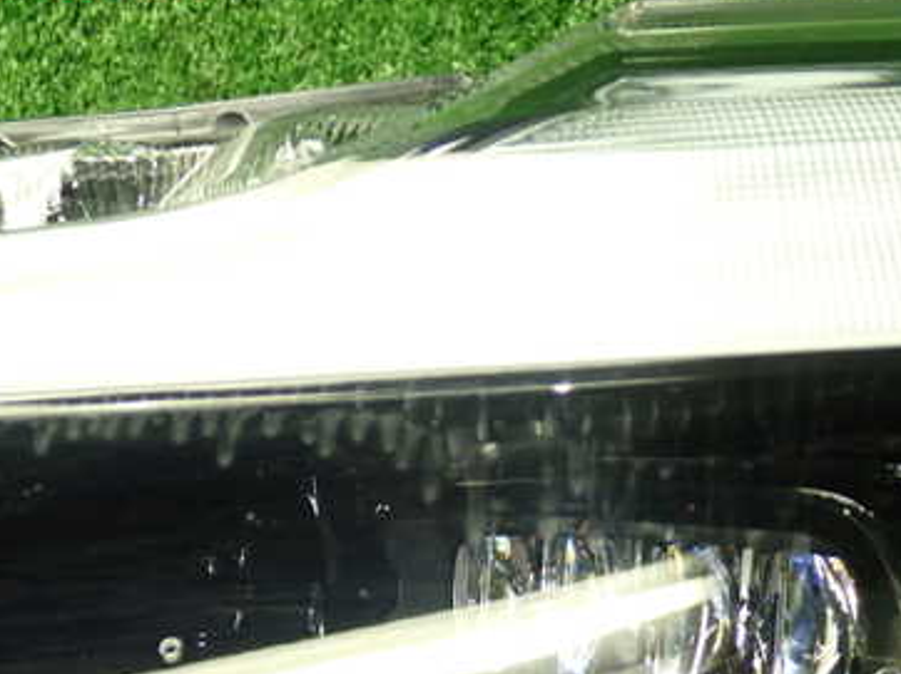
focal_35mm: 63
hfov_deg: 30.7
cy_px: 502
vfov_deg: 23.0
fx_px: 1639
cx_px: 485
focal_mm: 6.83
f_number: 2.7
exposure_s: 1/40
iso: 320
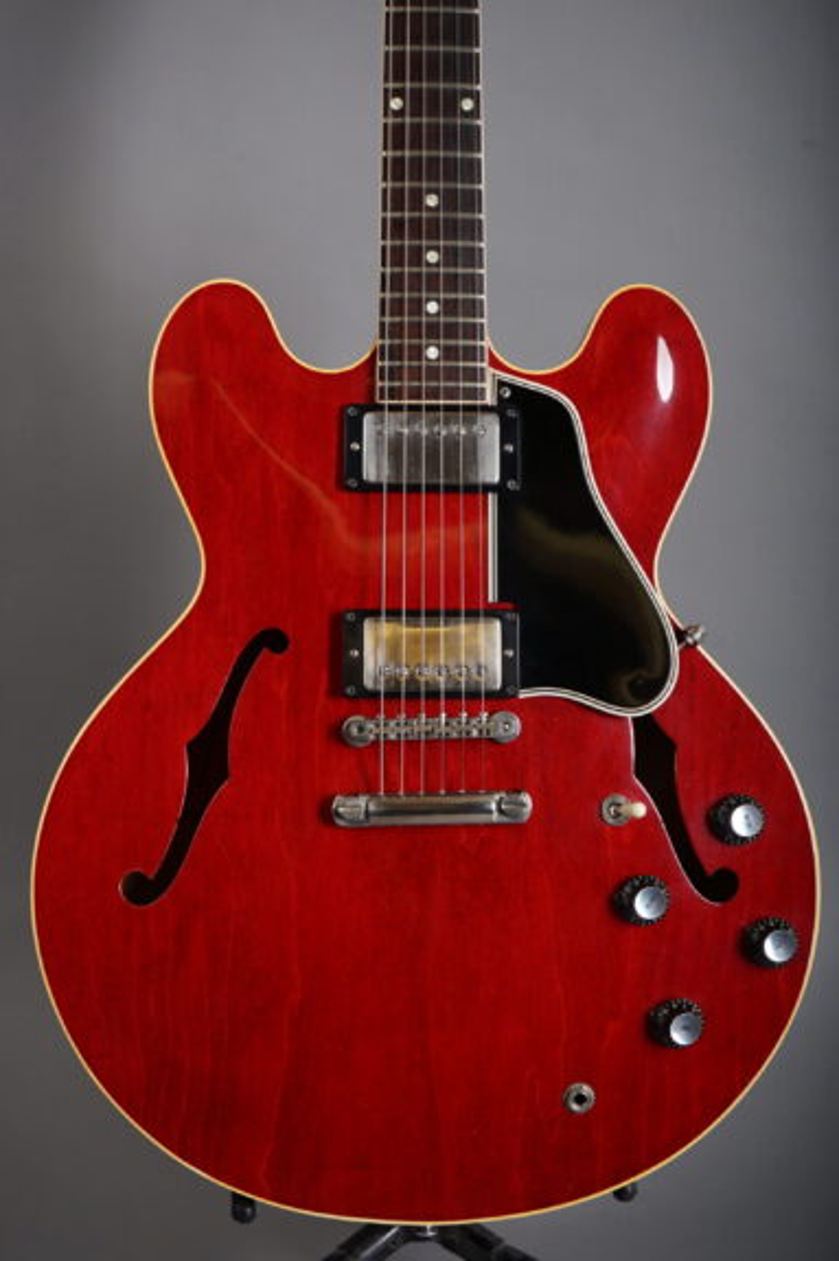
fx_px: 2241
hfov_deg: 21.2
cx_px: 420
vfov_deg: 31.4
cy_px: 630
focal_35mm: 64
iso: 160
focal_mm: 64
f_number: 8
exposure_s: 1/160
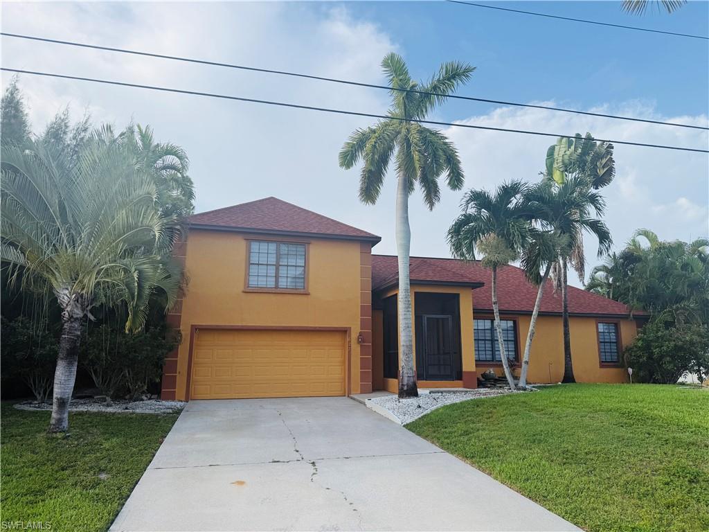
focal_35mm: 24
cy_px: 266
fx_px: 492
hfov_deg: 71.6
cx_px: 354
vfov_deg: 56.8
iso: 80
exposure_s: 1/2611
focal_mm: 6.76
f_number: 1.78
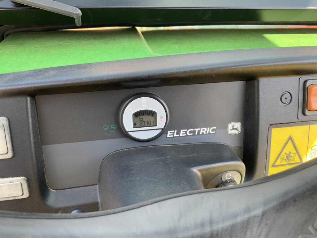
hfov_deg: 61.7
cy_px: 119
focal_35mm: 29
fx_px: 266
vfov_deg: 48.2
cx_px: 158
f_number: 1.8
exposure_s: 1/122
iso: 20
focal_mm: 3
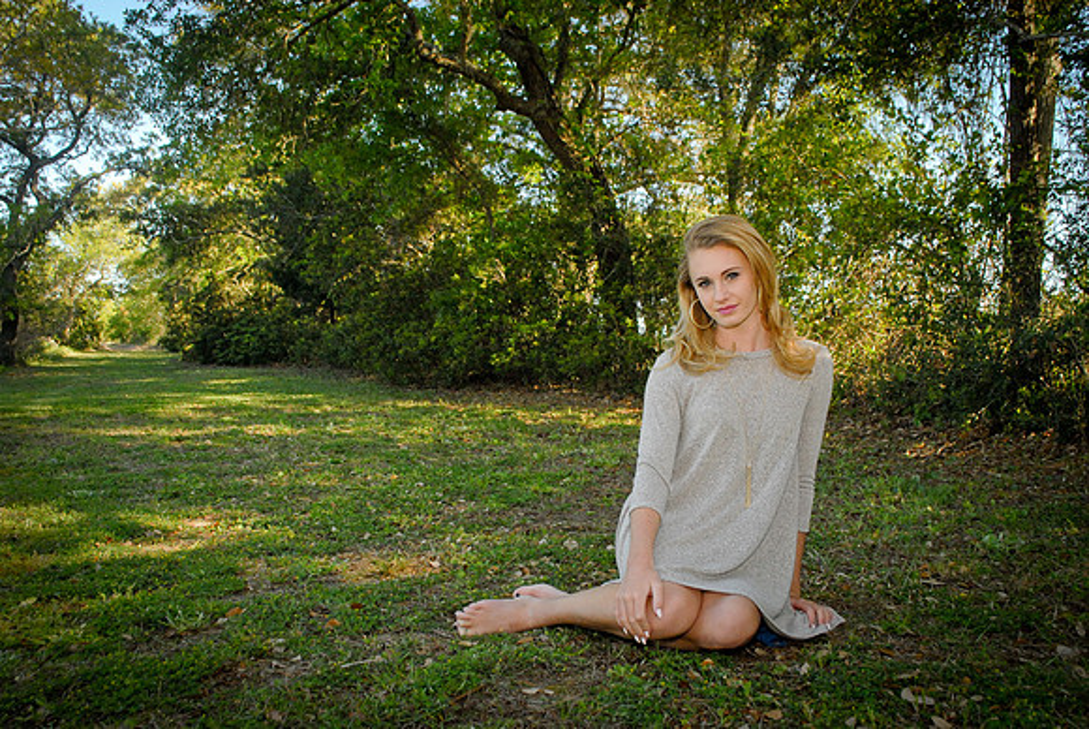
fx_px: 1090
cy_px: 364
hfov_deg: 53.1
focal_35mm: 36
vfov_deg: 37.0
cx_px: 544
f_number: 8
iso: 400
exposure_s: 1/250
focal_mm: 24
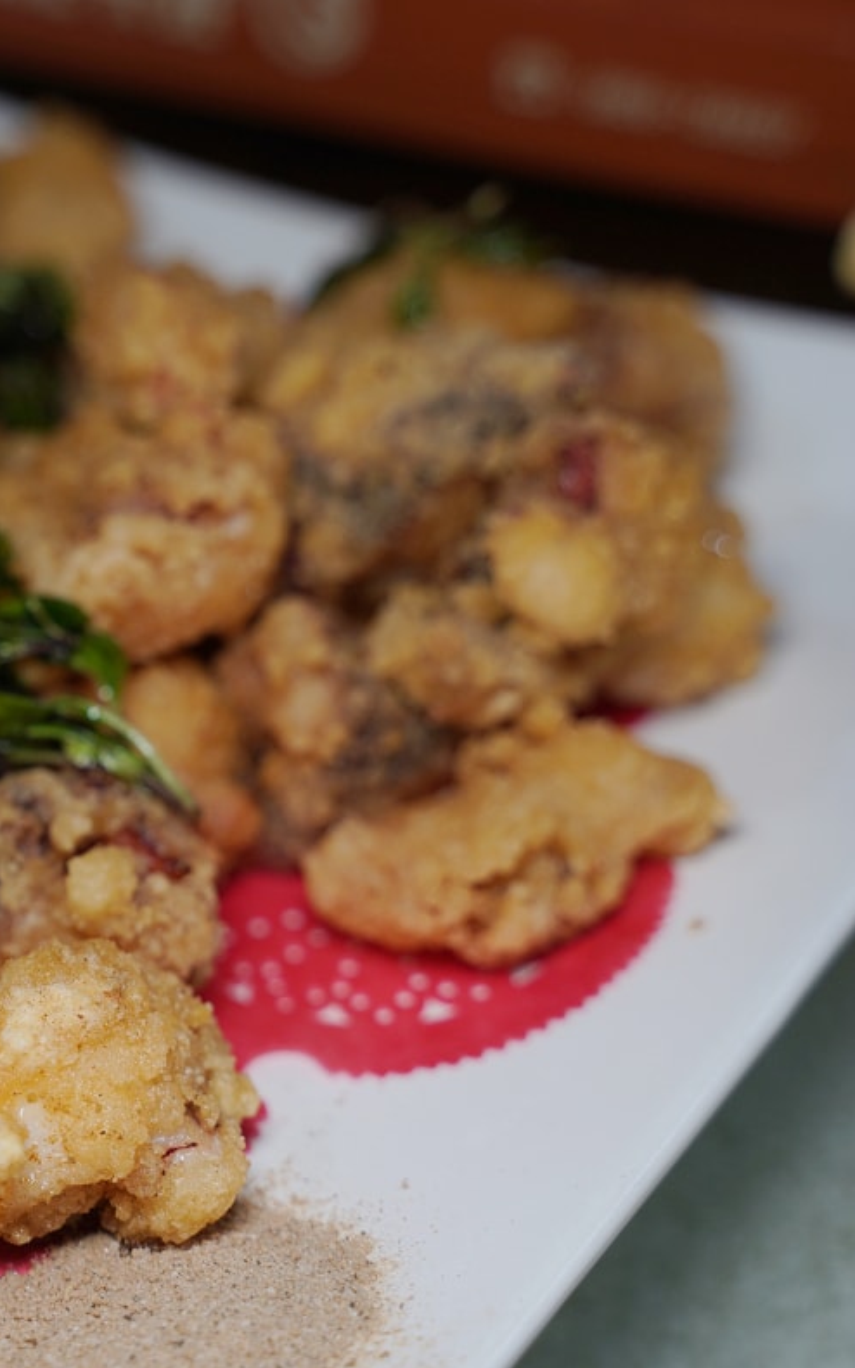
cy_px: 679
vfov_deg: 25.2
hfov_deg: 15.6
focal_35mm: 82
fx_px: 3056
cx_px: -45
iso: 125
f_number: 4
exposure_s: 1/60
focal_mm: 53
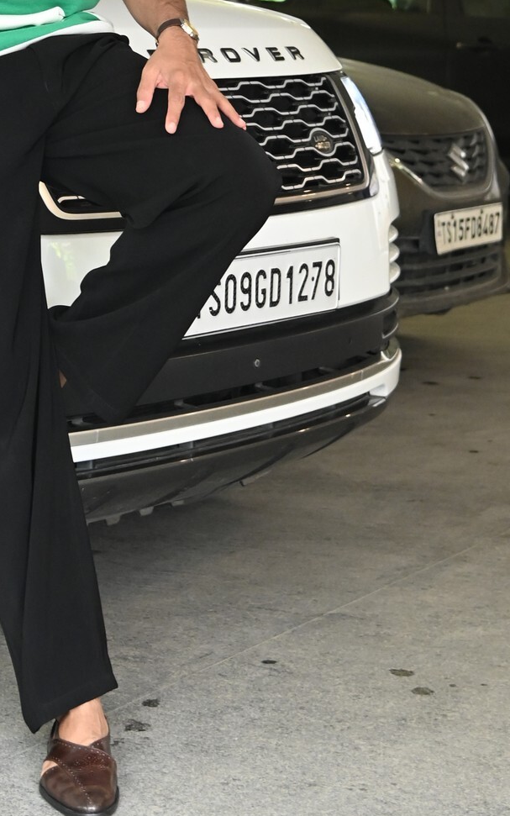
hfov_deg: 13.9
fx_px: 2068
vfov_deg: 22.0
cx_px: 46
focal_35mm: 93
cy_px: 137
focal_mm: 35
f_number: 4
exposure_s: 1/200
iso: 2500
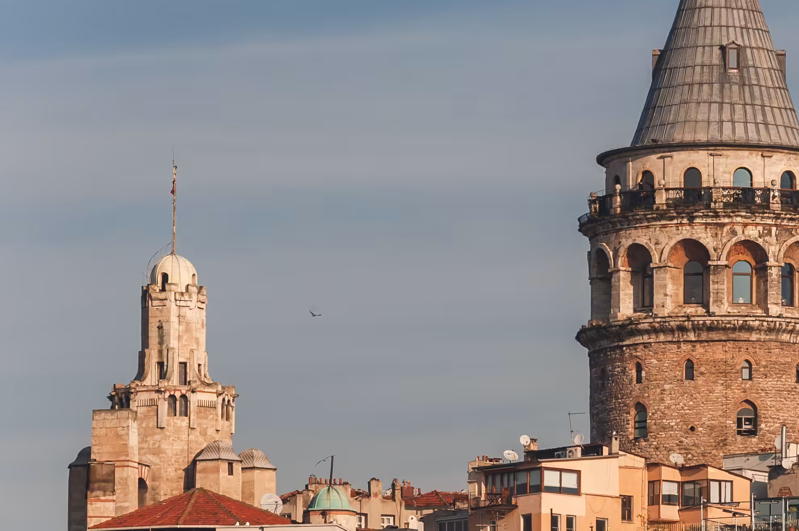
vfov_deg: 3.2
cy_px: 251
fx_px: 9515
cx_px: 716
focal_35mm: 429
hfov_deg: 4.8
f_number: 5.6
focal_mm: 200
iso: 400
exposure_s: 1/2500
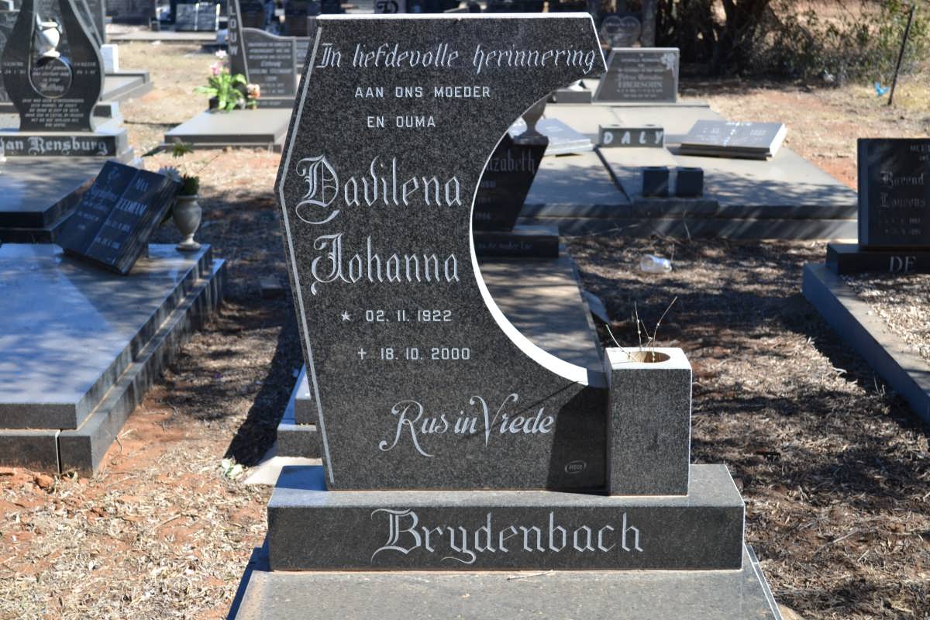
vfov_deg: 25.8
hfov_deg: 37.9
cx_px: 465
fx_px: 1356
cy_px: 310
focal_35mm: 52
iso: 220
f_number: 5.6
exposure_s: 1/125
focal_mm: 35
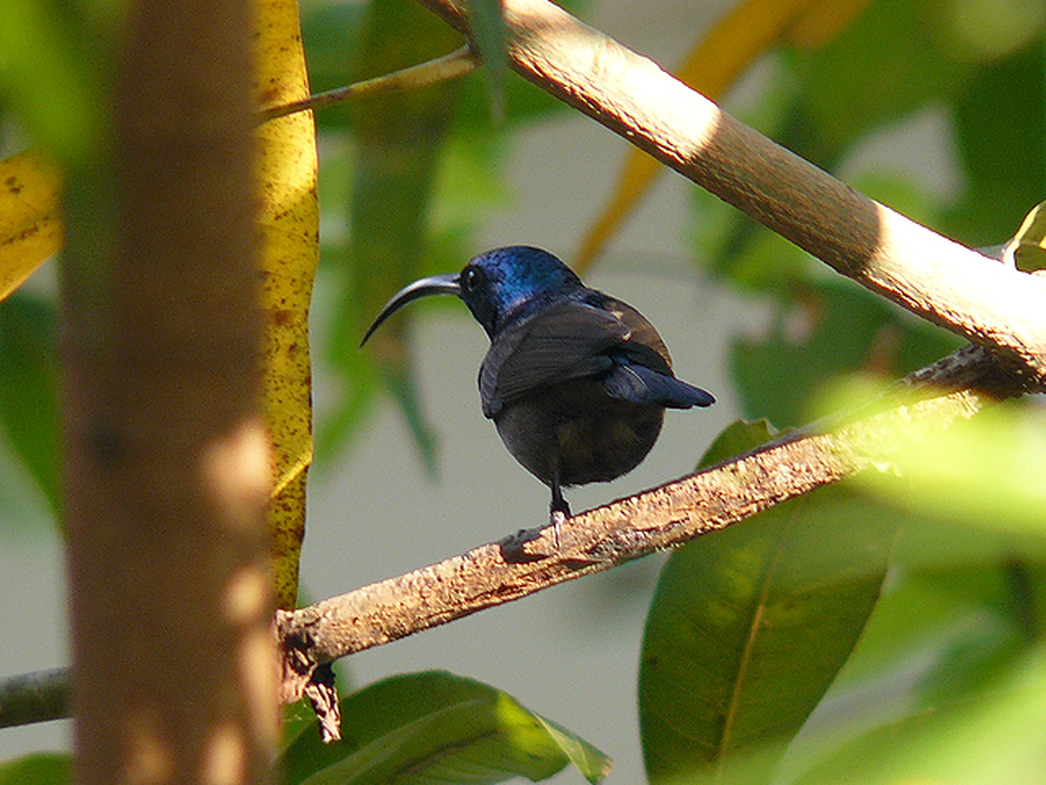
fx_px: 19581
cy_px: 392
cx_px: 523
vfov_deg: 2.3
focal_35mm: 648
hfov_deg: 3.1
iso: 100
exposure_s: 1/30
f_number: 3.3
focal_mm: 72
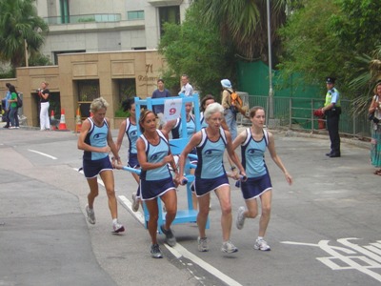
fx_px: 1101
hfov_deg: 19.6
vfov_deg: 14.8
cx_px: 190
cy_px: 143
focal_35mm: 100
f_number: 4.5
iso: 50
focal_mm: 13.1
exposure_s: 1/123
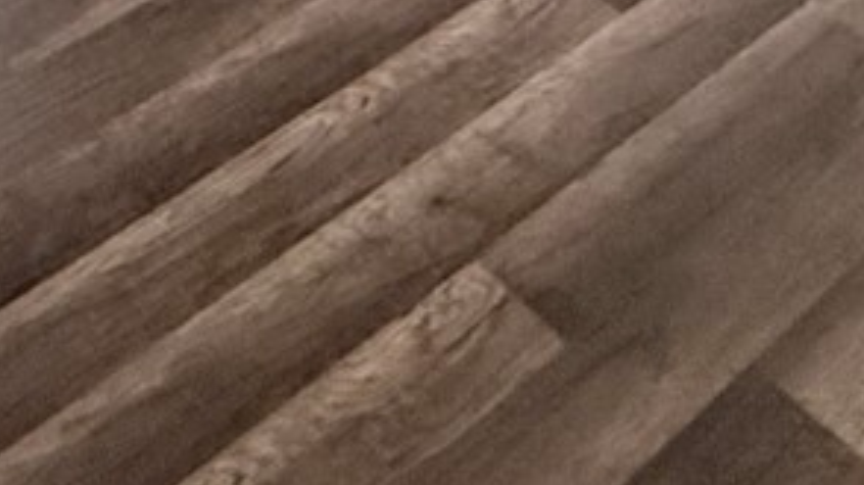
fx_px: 1900
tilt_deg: -5.0
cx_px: 259
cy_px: -1155
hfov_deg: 25.4
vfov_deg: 9.5
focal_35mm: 83
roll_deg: -1.0
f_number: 2.2
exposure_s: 1/120
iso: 250
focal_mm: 2.22
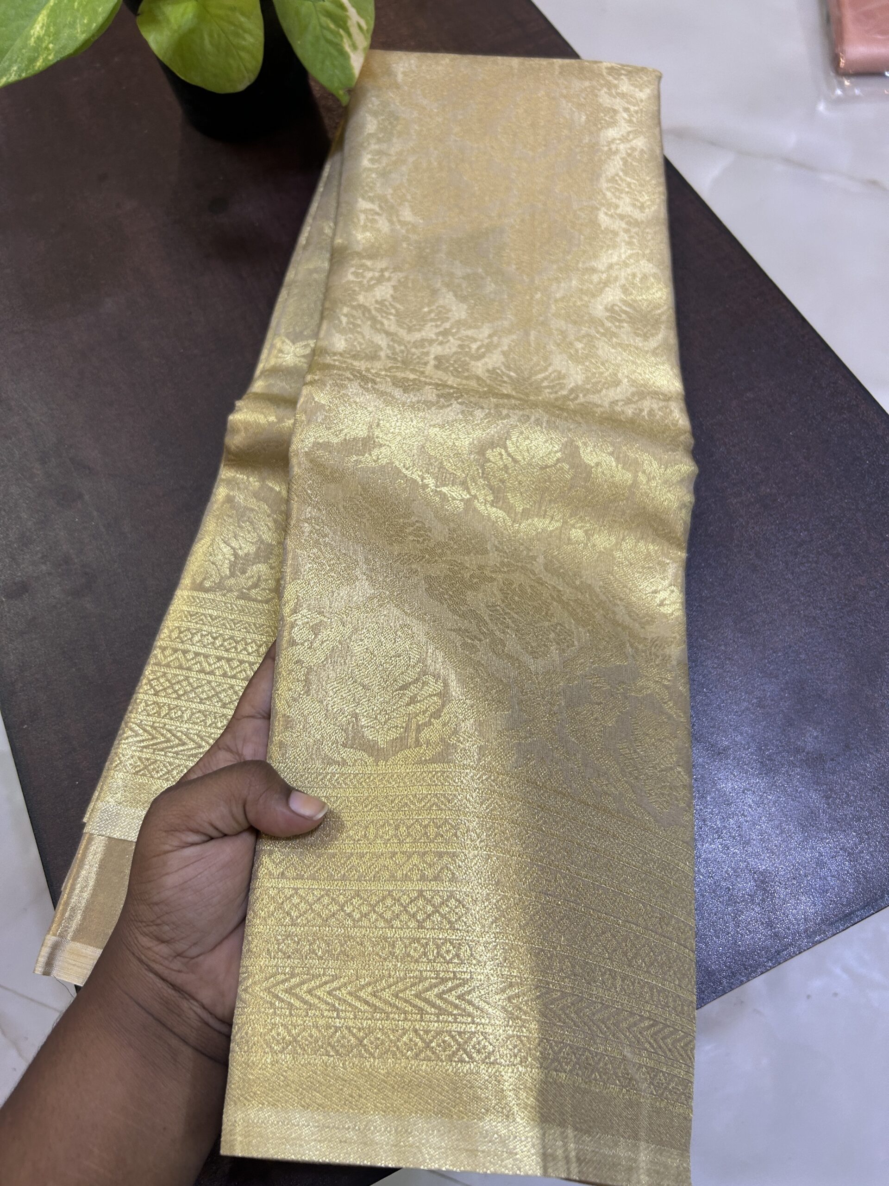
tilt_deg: -64.5
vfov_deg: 67.3
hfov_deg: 53.1
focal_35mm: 26
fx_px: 890
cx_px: 444
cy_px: 593
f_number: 1.5
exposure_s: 1/50
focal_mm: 5.7
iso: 100
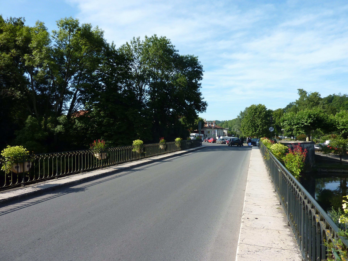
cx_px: 174
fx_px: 251
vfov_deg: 54.9
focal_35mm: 25
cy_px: 130
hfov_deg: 69.4
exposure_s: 1/400
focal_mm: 4.1
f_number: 4
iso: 80
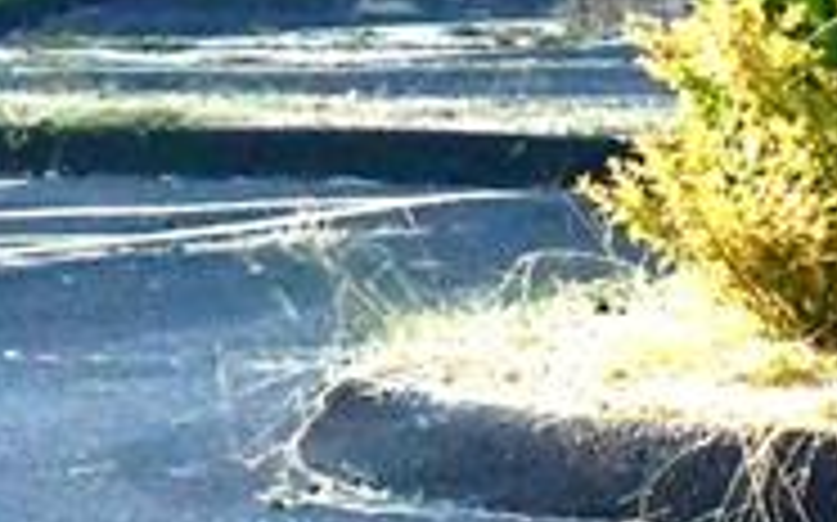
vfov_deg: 4.6
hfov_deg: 7.3
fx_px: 6406
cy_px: -490
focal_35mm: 281
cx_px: -549
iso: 16000
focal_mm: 50
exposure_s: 1/8000
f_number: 16
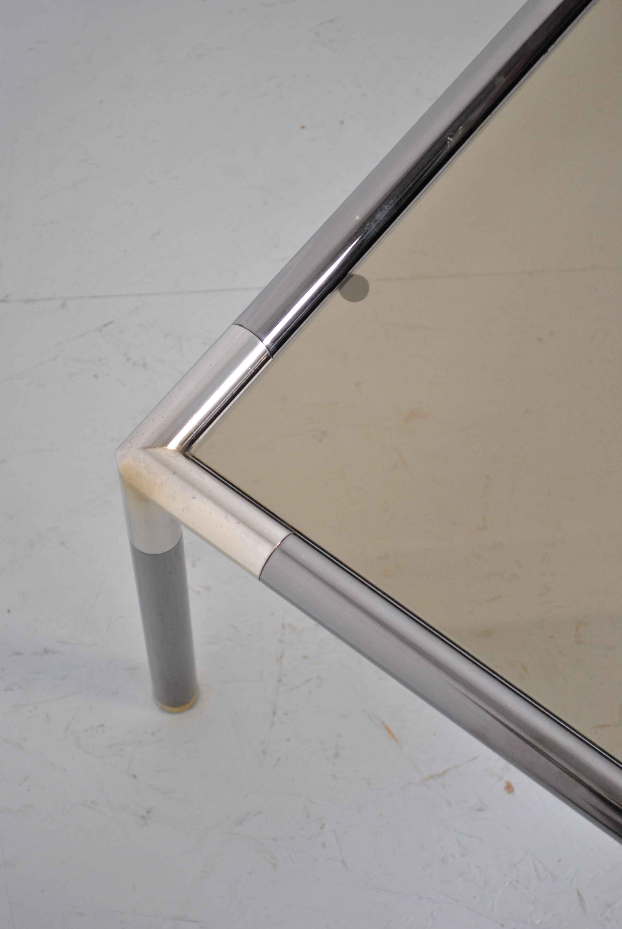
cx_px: 311
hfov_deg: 17.5
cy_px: 464
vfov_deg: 26.0
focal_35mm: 78
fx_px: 2016
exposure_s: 1/30
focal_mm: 52
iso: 500
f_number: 5.6
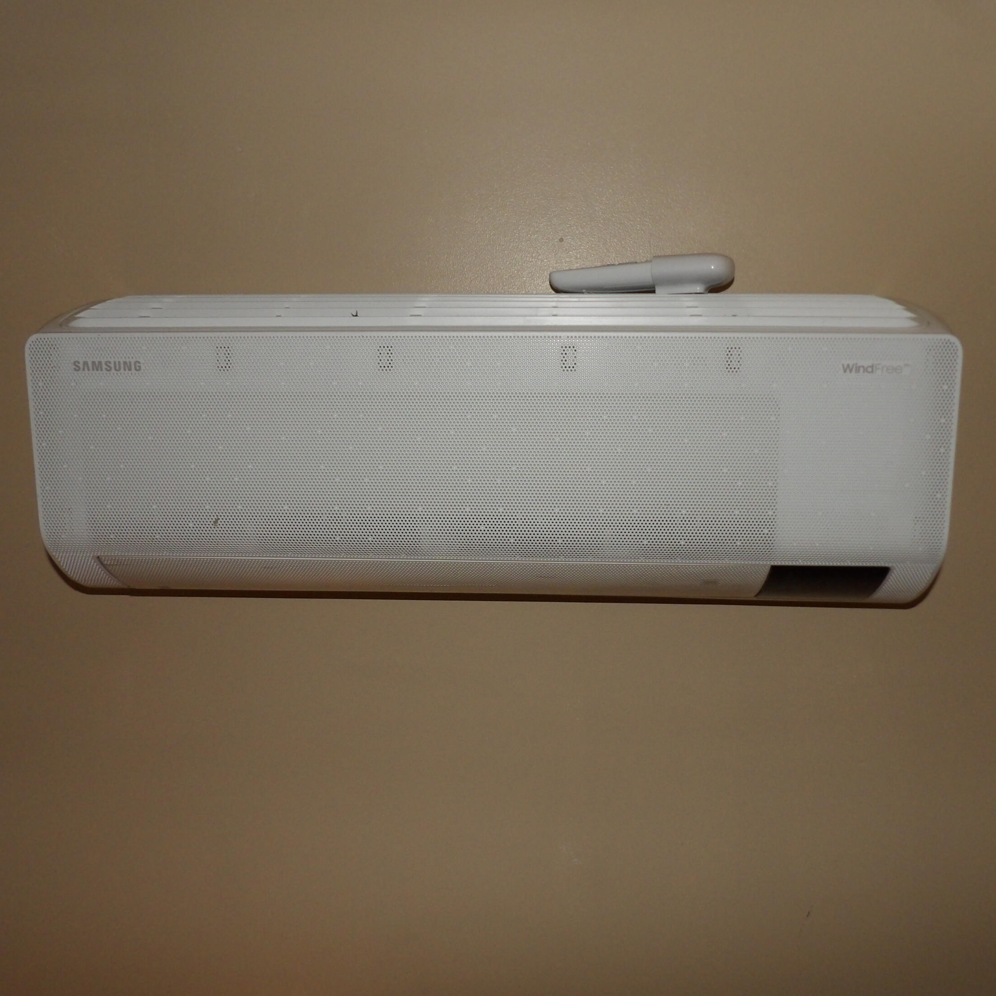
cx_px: 513
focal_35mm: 29
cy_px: 510
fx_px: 944
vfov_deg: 55.6
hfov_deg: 55.6
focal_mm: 4.3
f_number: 3.2
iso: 200
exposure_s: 1/33
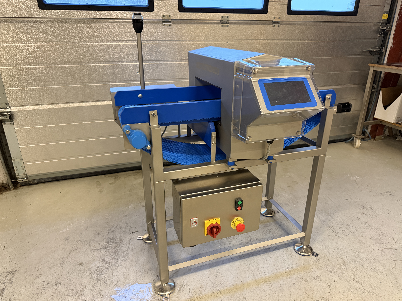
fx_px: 279
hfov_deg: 71.6
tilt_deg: -23.1
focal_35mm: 24
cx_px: 201
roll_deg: +0.1
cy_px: 150
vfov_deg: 56.8
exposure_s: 1/50
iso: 500
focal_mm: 6.76
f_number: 1.78
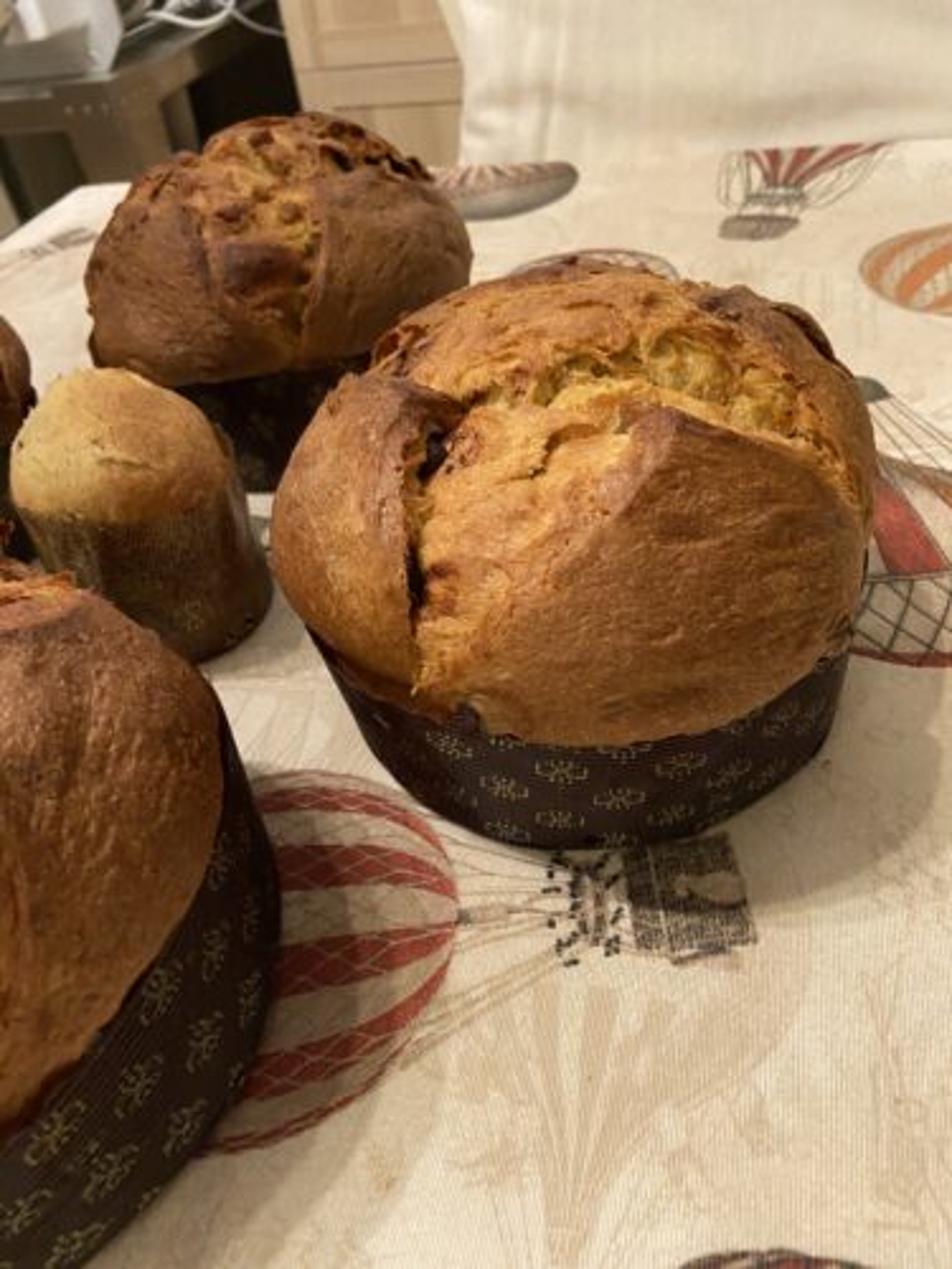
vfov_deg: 67.3
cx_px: 476
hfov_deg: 53.1
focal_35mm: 26
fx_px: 953
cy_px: 634
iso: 400
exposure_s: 1/33
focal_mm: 4.25
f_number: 1.8
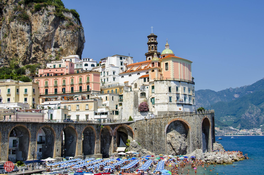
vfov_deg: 28.0
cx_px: 132
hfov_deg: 41.2
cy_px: 88
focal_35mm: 48
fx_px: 351
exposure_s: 1/200
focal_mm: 32
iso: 200
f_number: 13
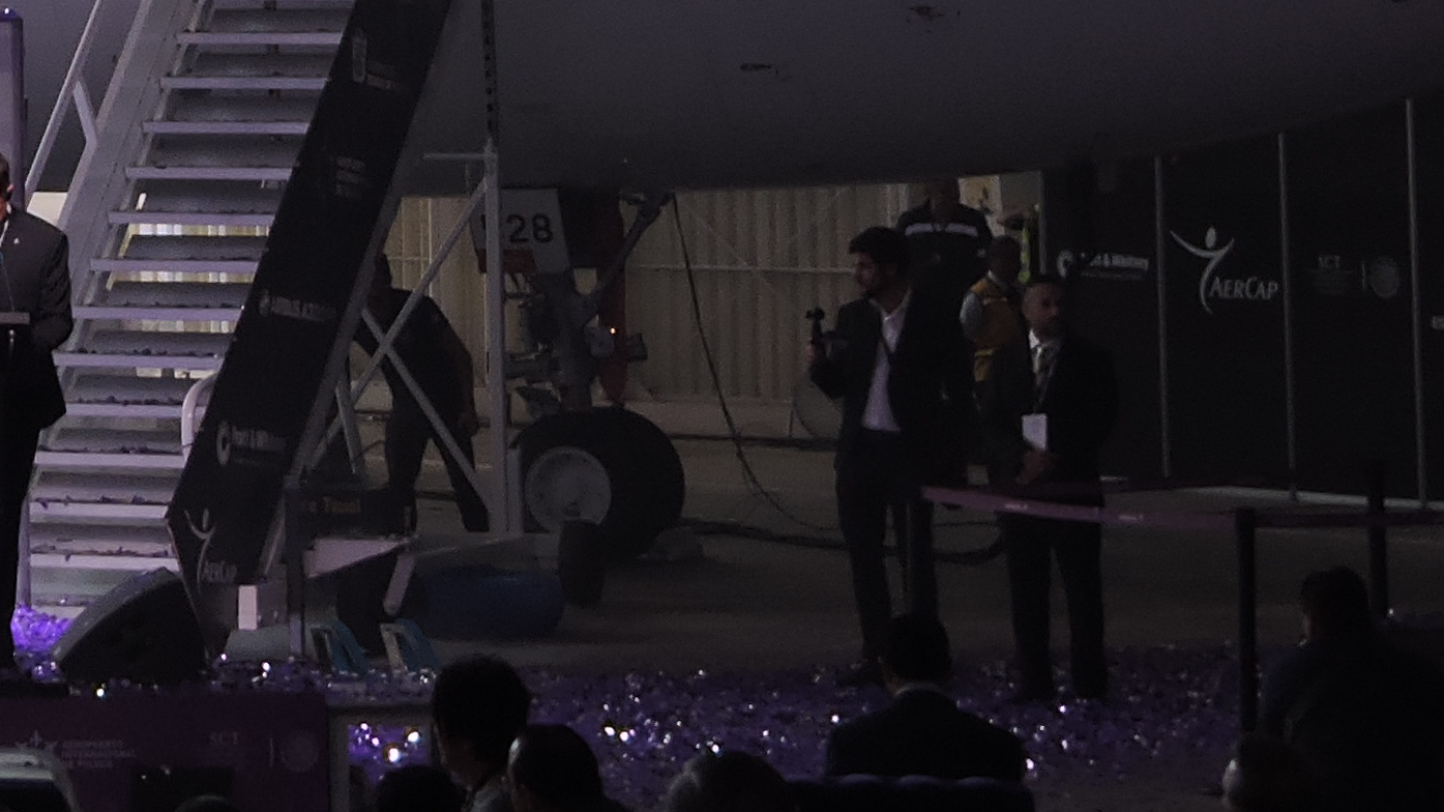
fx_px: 8269
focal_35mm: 216
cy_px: -893
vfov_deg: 5.5
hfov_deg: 9.7
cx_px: -774
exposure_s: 1/30
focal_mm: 10.7
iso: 125
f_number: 4.2
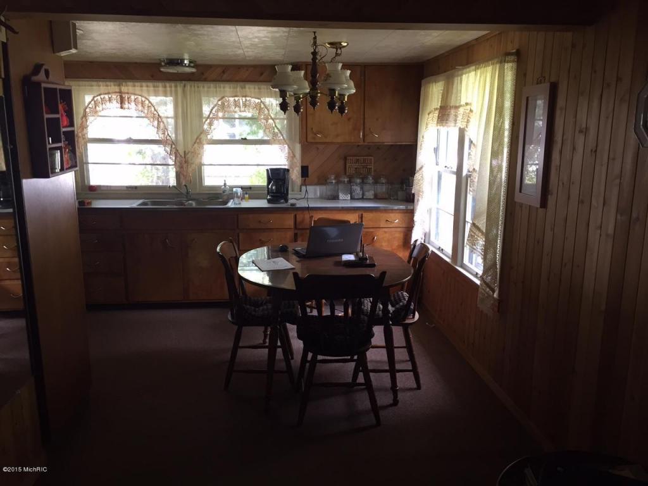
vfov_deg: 48.2
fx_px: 543
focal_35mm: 29
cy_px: 243
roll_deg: -0.9
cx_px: 324
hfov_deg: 61.7
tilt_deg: -11.9
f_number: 2.2
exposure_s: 1/30
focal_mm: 4.15
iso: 64
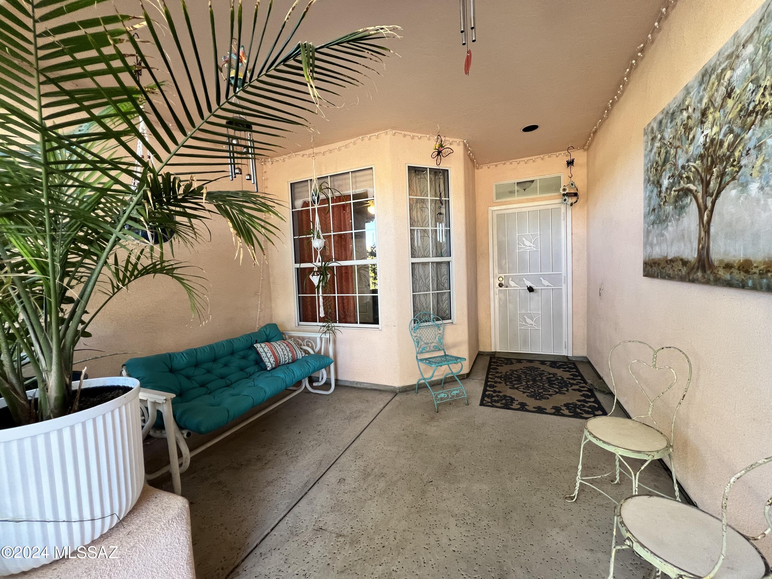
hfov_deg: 106.2
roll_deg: +2.6
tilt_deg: -3.2
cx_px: 386
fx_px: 290
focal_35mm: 13
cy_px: 290
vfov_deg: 89.9
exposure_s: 1/99
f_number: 1.8
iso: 125
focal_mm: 1.57
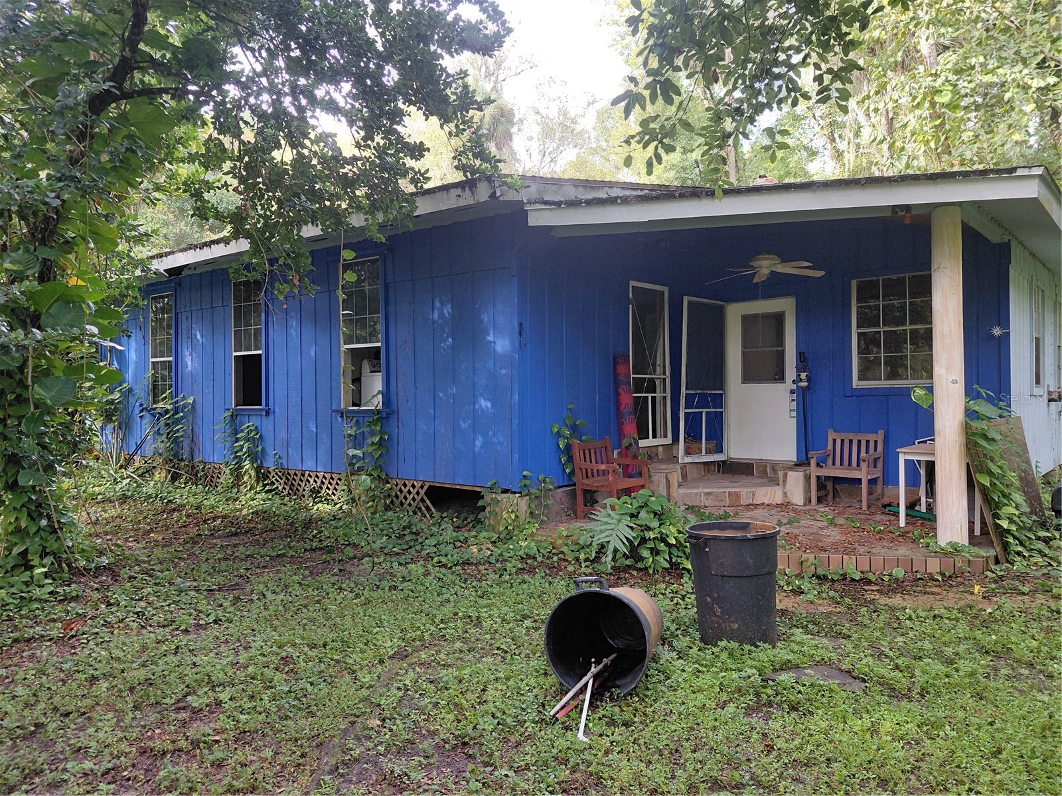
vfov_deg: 54.9
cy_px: 398
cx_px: 531
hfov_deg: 69.4
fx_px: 767
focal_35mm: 25
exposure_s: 1/120
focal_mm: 4.69
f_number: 1.8
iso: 125
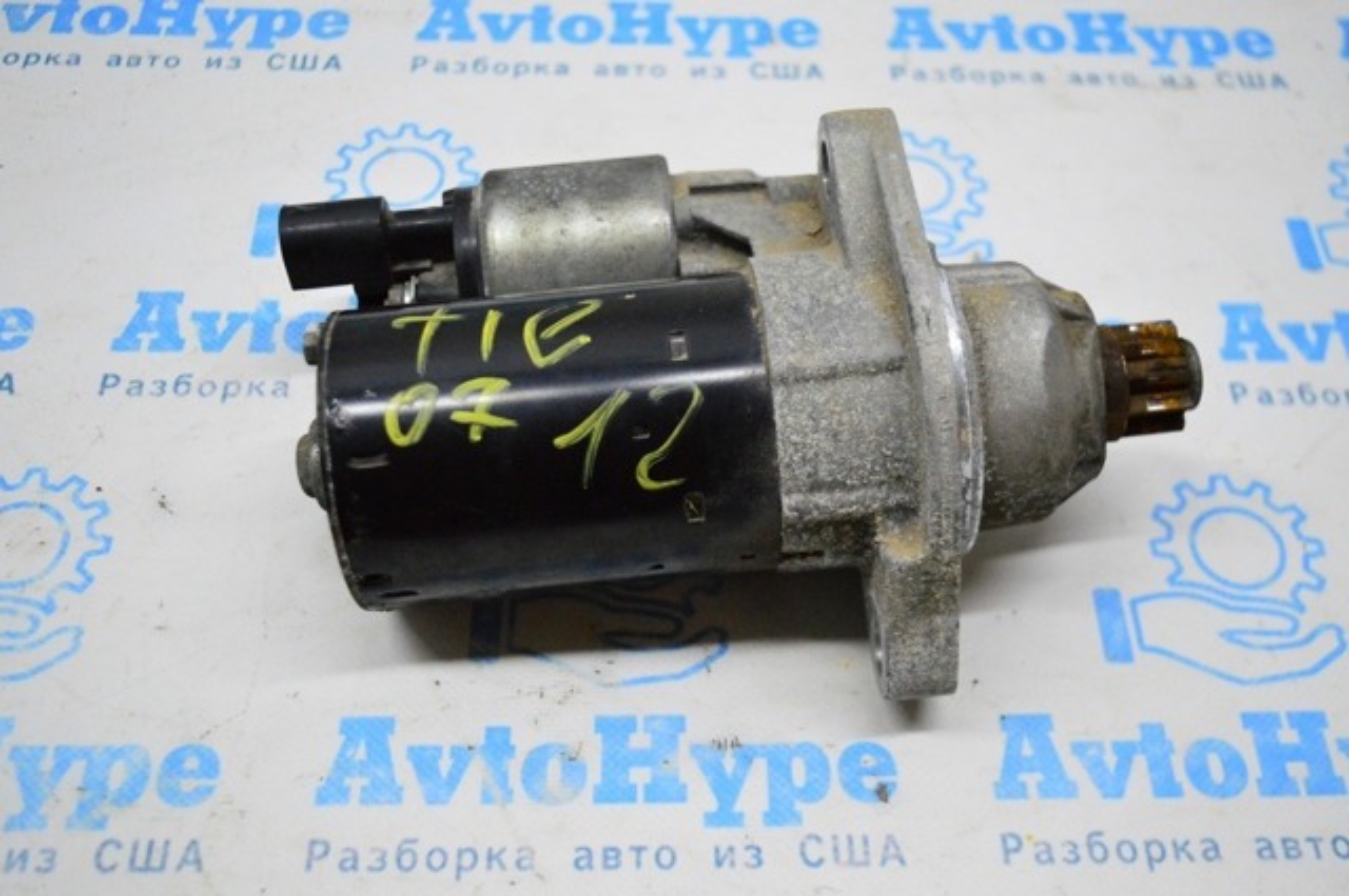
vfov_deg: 34.1
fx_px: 1460
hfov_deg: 49.6
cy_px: 448
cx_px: 674
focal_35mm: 39
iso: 6400
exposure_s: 1/800
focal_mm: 26
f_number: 4
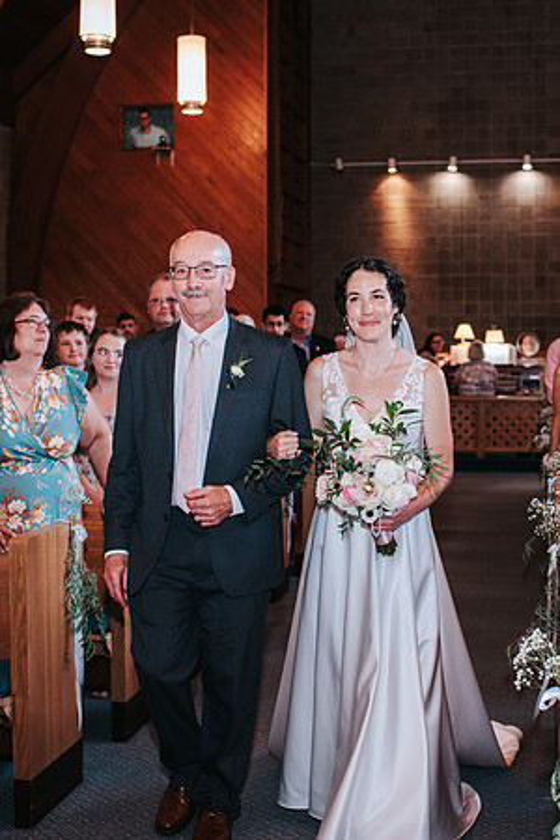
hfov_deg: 25.6
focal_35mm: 53
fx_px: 1228
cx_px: 350
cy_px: 420
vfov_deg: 37.8
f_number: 3.2
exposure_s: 1/125
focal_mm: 35
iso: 1000
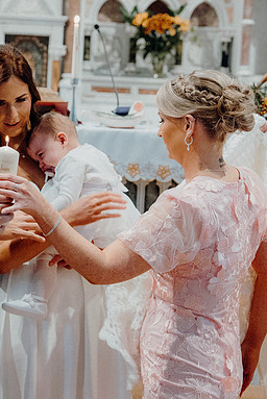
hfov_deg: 11.8
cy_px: 198
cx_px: -6
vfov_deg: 17.8
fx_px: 1277
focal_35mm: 115
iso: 3200
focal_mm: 51
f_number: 3.5
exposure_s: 1/160
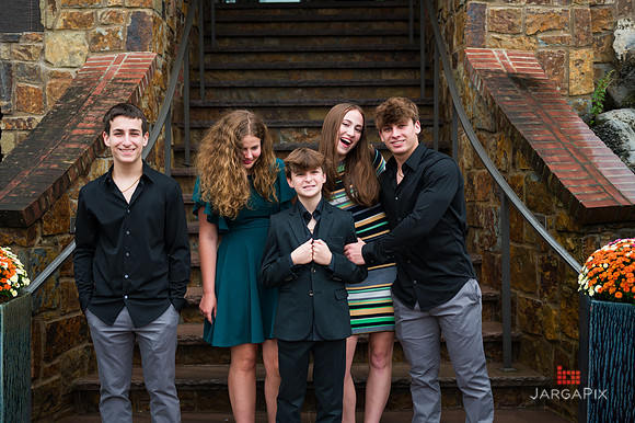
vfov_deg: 26.3
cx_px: 318
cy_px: 204
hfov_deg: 38.6
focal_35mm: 51
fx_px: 906
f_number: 4
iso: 320
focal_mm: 48
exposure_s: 1/500
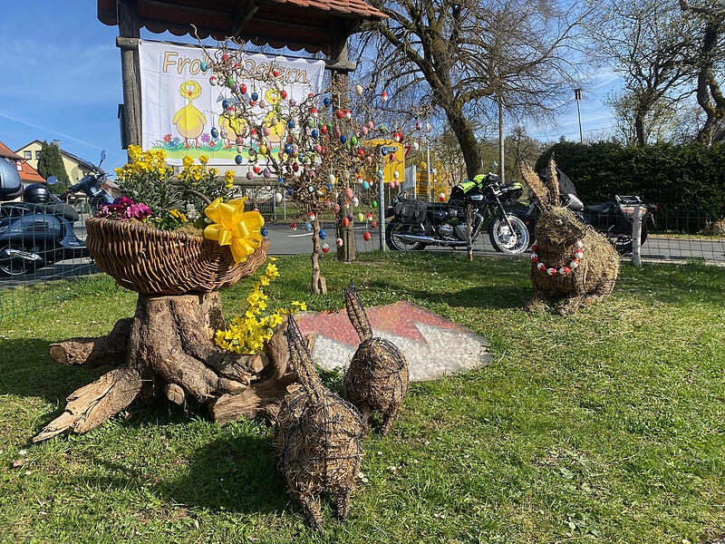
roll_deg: +2.0
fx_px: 545
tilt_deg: -3.6
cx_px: 362
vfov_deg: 53.1
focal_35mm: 26
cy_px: 272
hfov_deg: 67.3
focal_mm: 4.25
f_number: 1.8
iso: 32
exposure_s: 1/1961
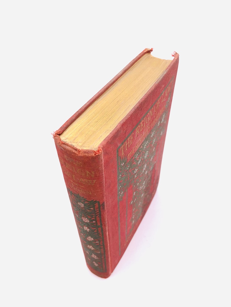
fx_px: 249
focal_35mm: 28
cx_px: 116
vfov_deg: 63.4
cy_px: 154
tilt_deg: -45.0
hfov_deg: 49.7
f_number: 1.8
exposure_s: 1/375
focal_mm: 3.99
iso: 20
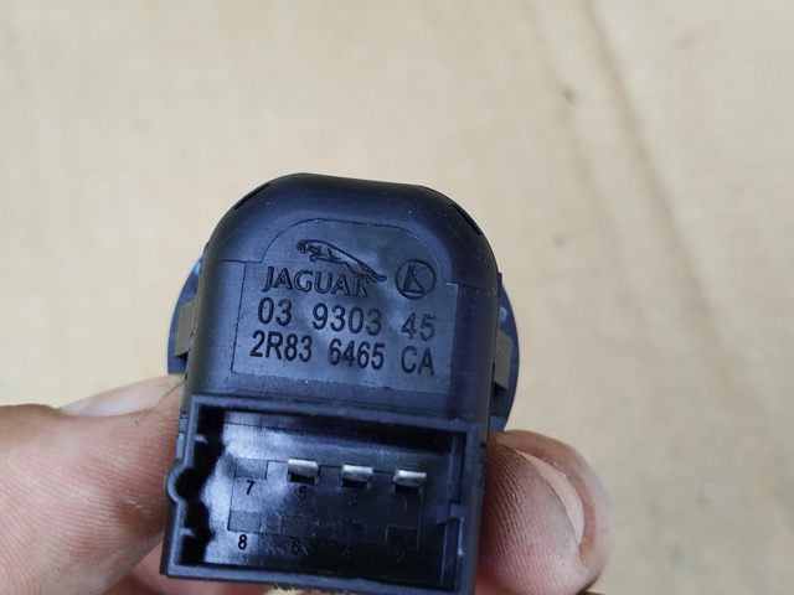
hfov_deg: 39.7
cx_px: 397
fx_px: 1101
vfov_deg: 30.3
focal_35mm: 48
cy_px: 298
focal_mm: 5.31
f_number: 1.7
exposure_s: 1/50
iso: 160
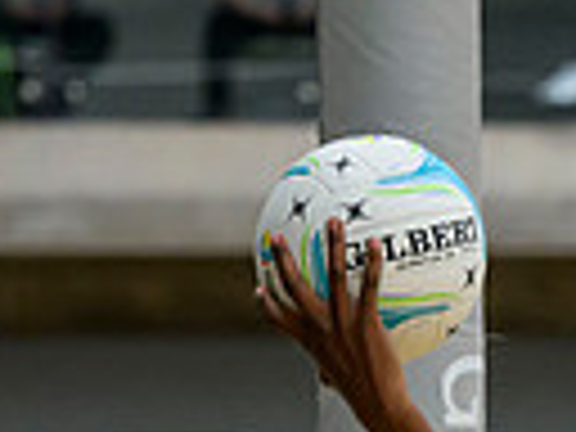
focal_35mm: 514
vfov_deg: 2.9
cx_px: 608
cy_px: 1009
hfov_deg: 3.9
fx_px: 8553
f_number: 3.2
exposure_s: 1/1000
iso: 4000
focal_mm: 96
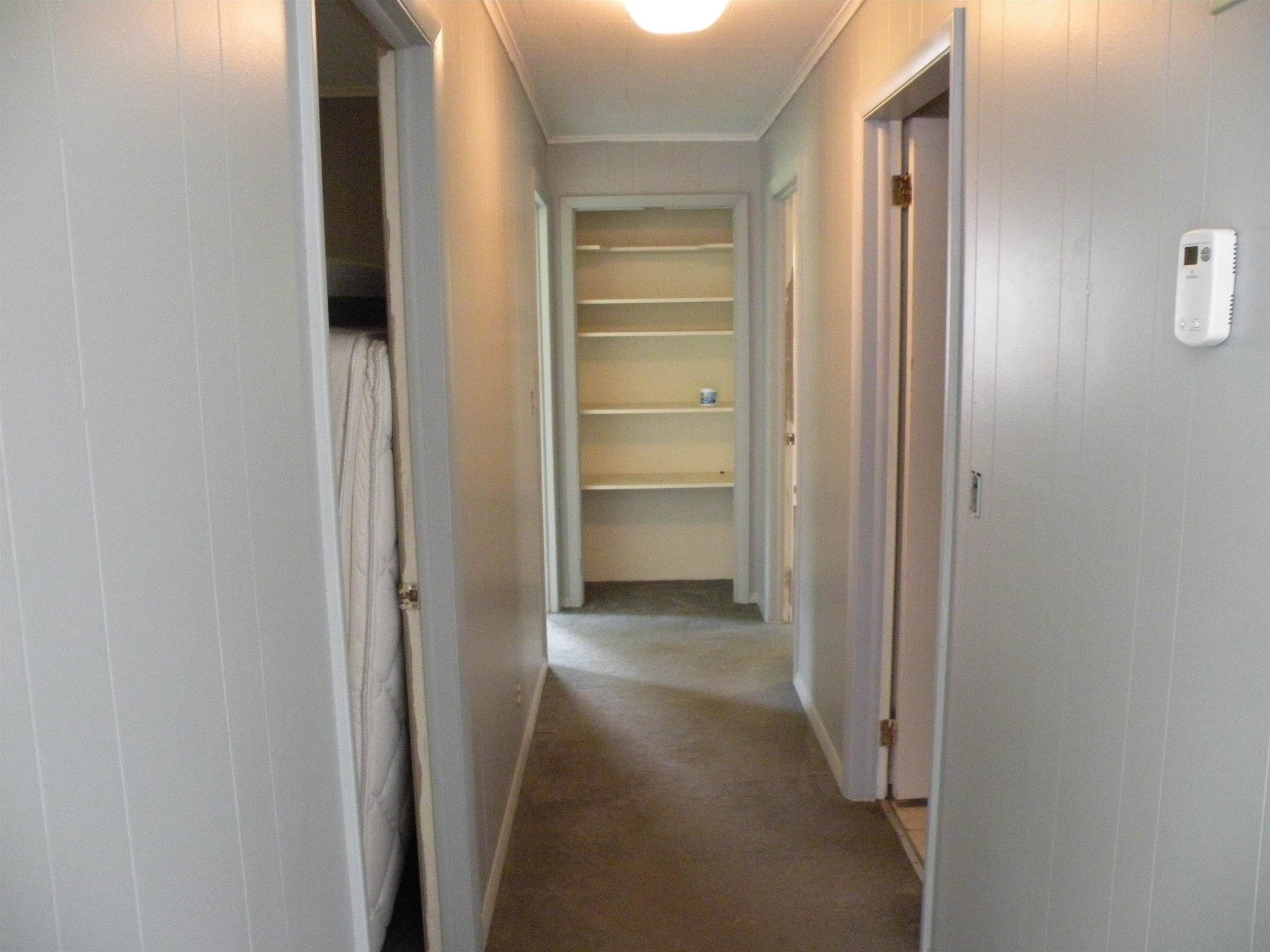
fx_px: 991
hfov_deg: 65.3
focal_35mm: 27
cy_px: 476
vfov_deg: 51.4
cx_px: 635
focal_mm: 4.7
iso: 400
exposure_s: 1/25.1
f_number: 2.8
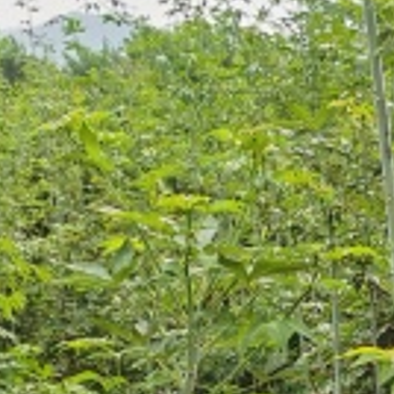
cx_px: 426
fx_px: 1841
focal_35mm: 143
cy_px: 729
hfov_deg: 12.0
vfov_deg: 11.3
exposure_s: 1/1029
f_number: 1.6
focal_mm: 5.56
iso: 50
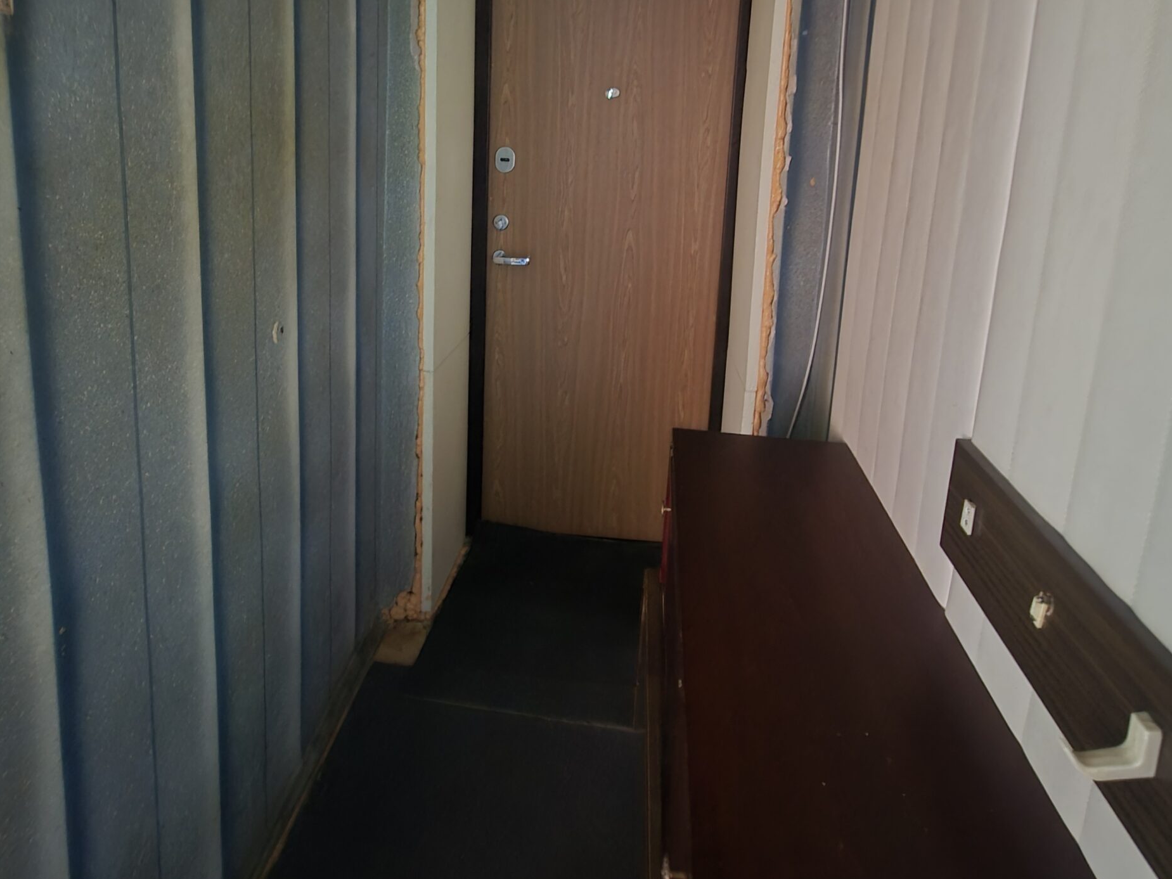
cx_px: 596
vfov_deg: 68.2
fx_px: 609
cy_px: 248
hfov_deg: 87.7
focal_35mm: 18
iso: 1600
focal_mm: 2.2
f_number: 2.2
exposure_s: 1/8.33
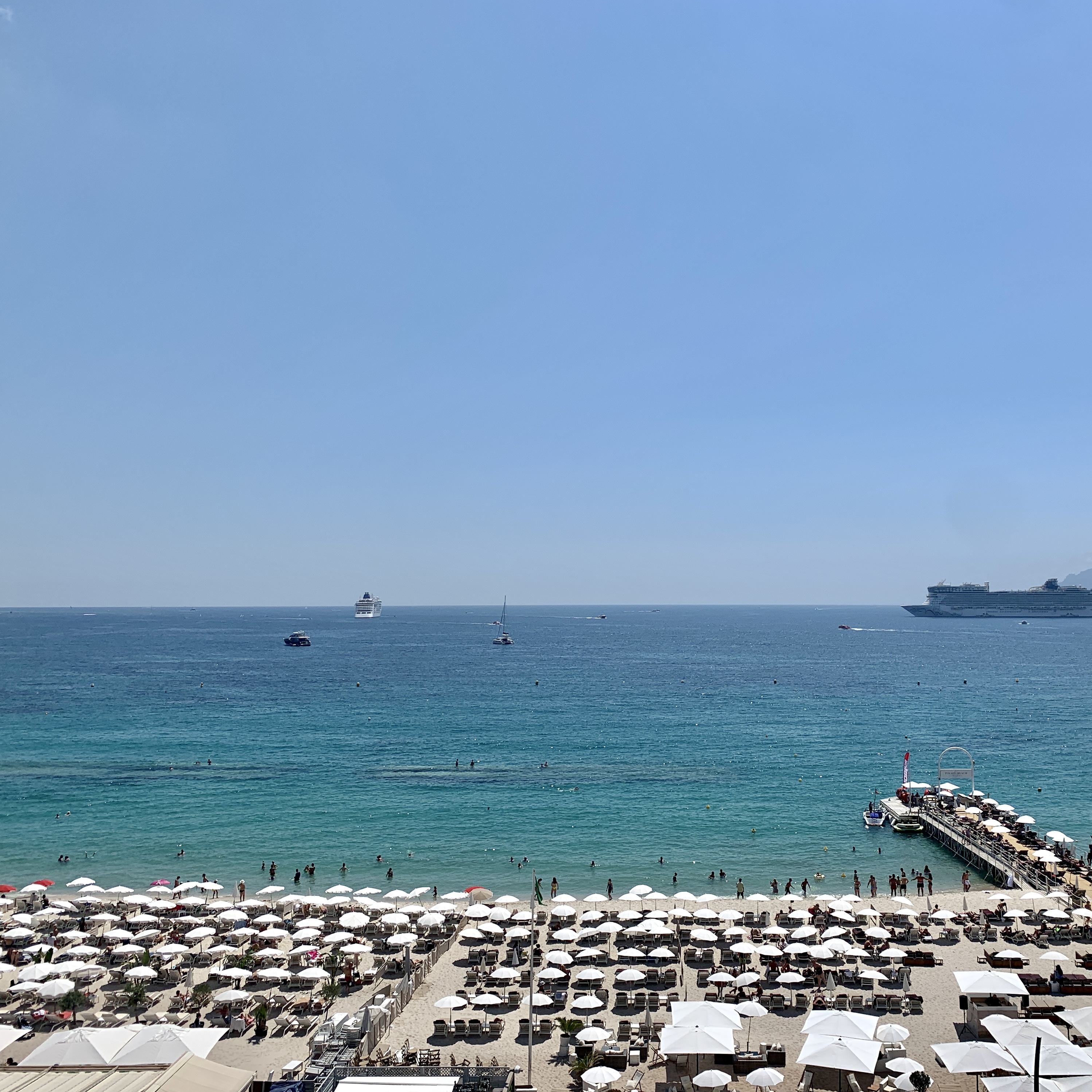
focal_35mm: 31
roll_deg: -0.2
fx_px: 1106
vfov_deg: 52.5
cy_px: 550
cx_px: 660
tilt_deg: +3.5
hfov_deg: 52.1
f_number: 1.8
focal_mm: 4.25
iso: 25
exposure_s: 1/6061
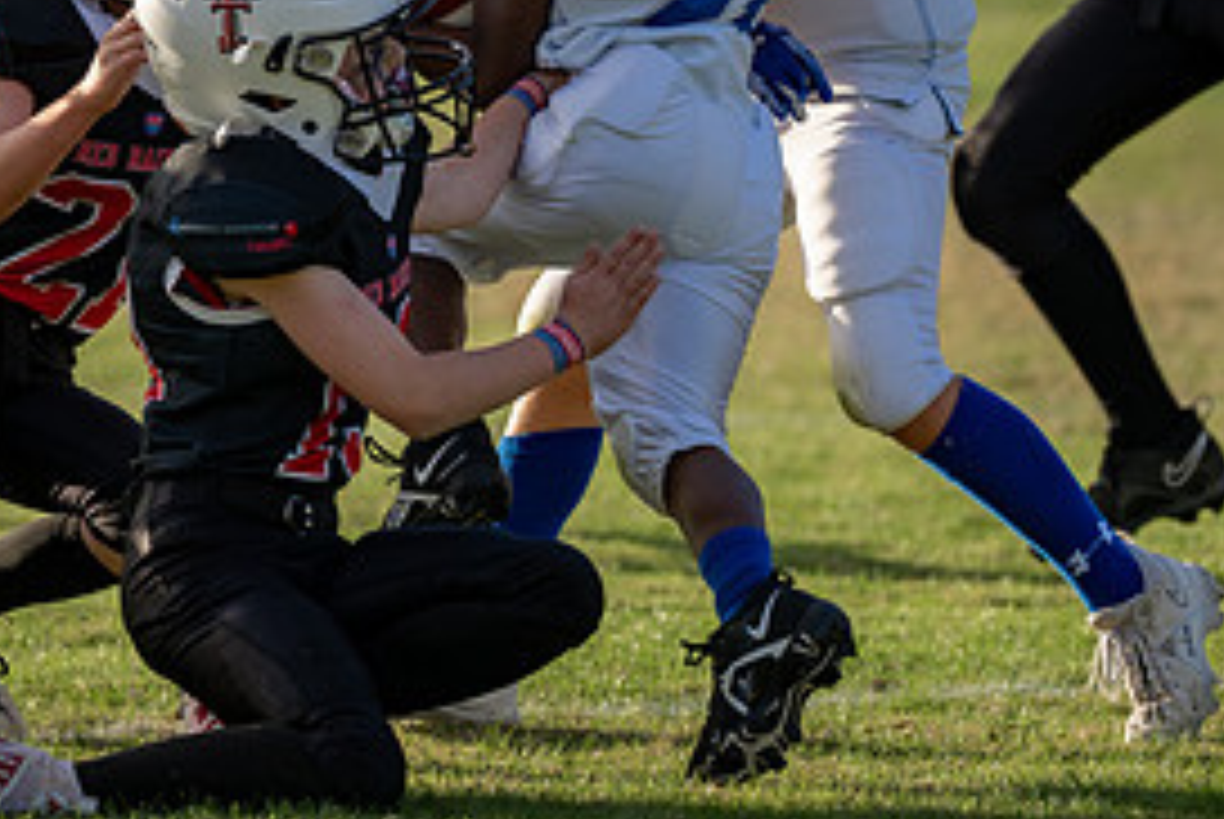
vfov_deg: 3.0
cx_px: 558
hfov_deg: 4.4
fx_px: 15827
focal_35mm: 465
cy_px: 187
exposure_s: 1/1600
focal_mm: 200
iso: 160
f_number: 2.8
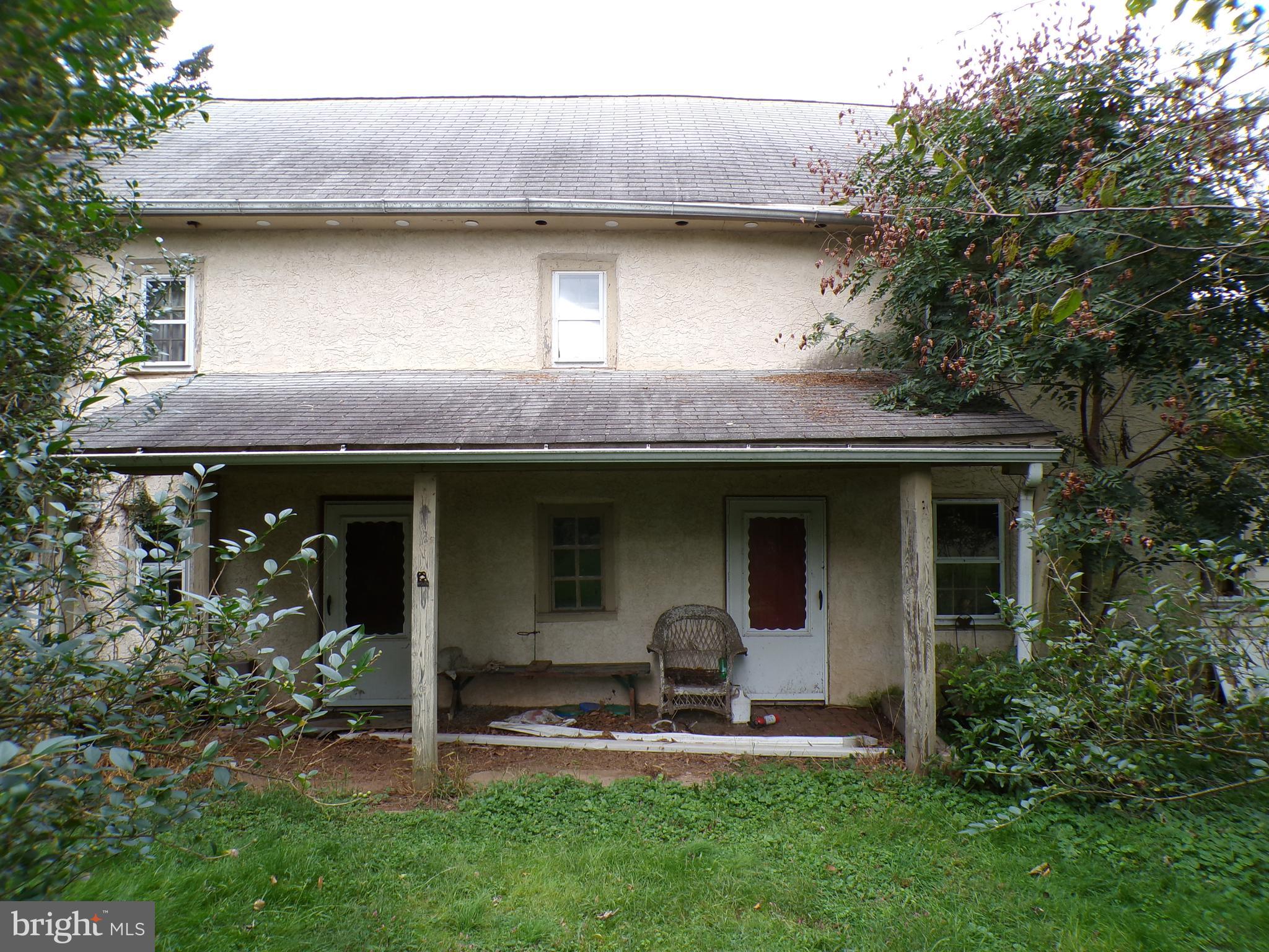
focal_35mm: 24
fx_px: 880
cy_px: 476
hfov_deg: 71.6
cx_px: 634
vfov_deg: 56.8
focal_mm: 4.3
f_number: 4.4
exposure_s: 1/85
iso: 100
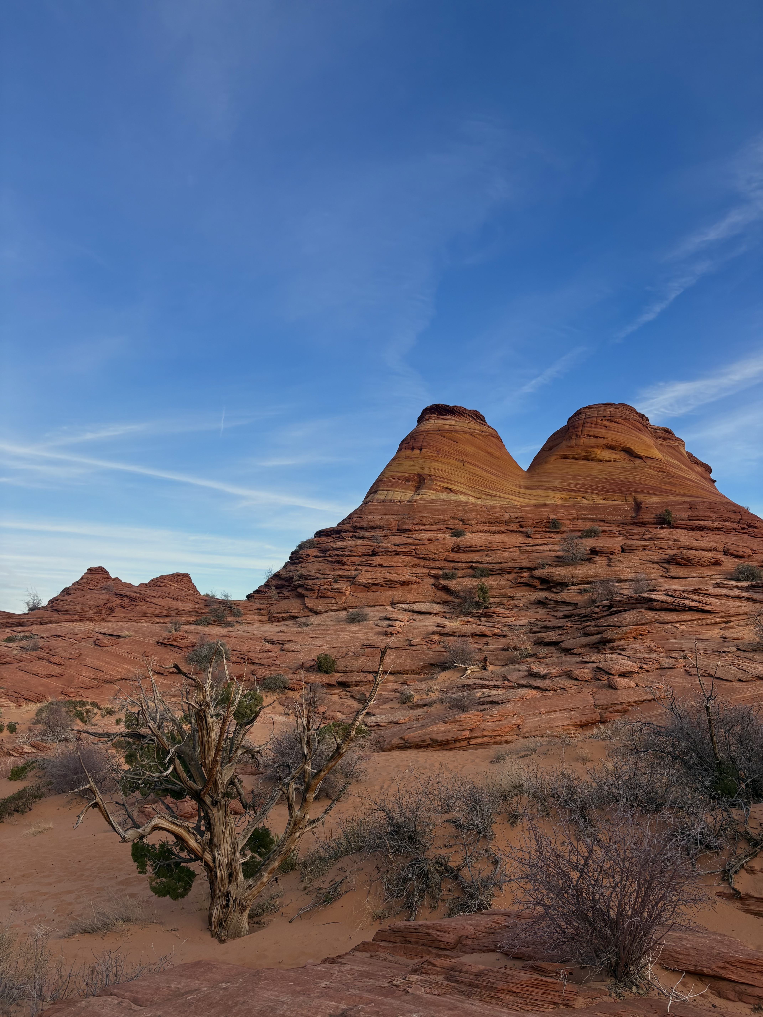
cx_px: 382
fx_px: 764
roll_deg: -1.0
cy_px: 508
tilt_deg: +10.6
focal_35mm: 26
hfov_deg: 53.1
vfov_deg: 67.3
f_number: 1.6
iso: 50
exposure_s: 1/1239
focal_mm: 5.96
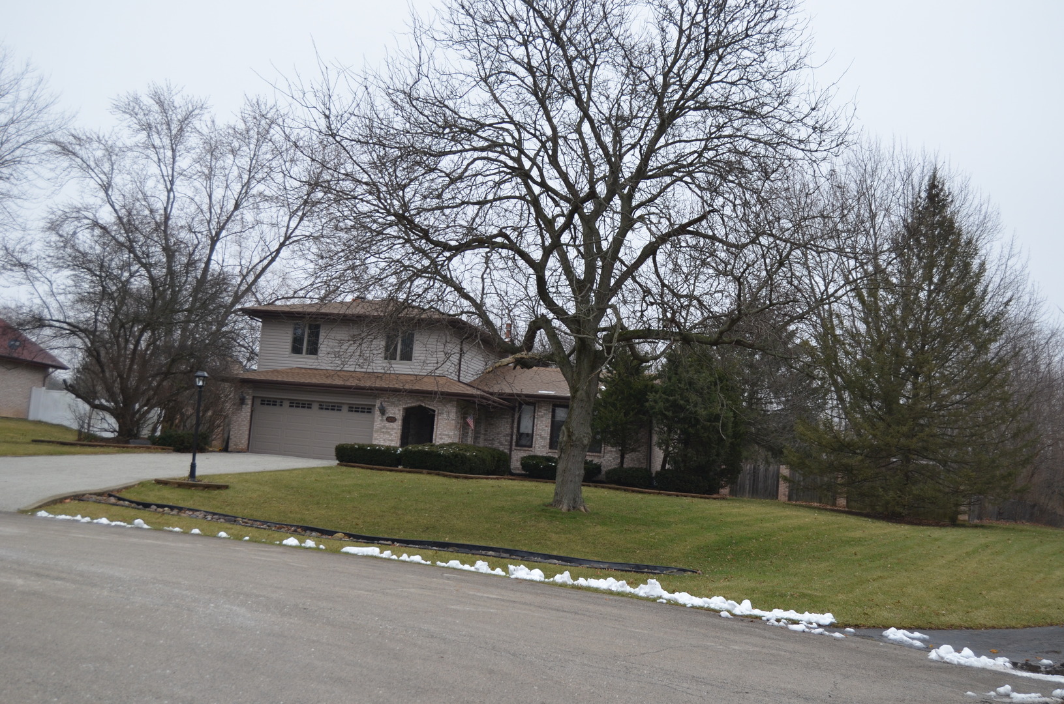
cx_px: 532
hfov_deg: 49.6
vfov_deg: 34.1
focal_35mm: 39
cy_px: 352
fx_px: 1150
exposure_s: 1/100
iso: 400
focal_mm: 26
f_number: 5
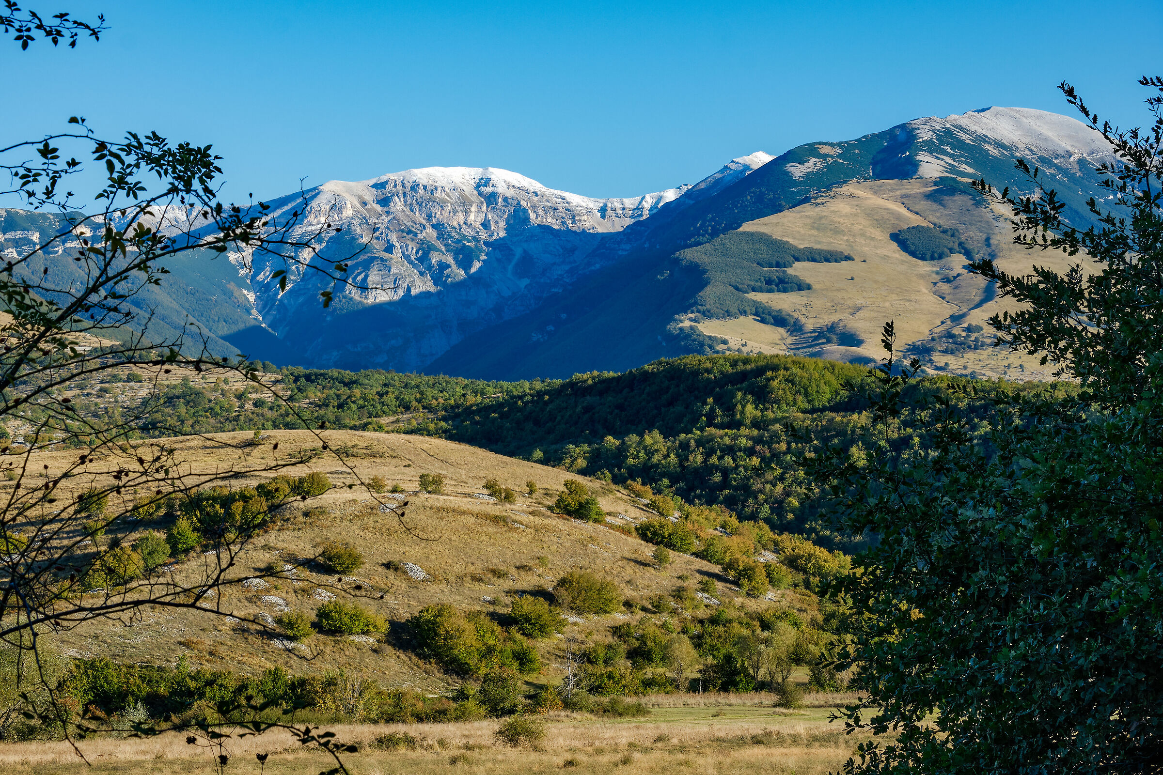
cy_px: 388
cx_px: 582
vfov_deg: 18.2
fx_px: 2423
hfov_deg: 27.0
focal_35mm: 75
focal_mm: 50
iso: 200
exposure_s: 1/125
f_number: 11
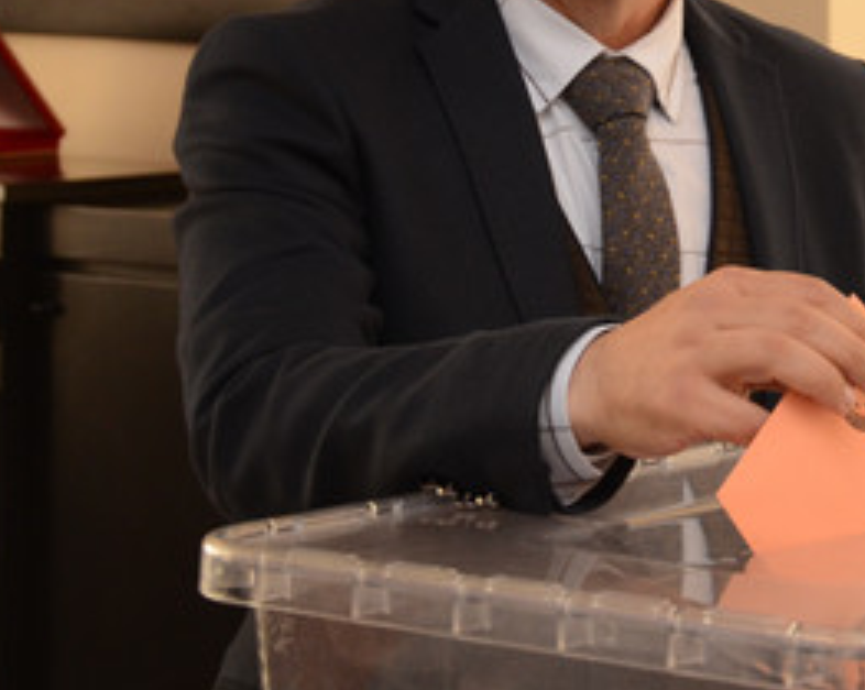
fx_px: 4219
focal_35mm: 165
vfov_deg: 9.3
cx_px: 598
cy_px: 99
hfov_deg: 11.7
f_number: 5
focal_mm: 48
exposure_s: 1/100
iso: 1000
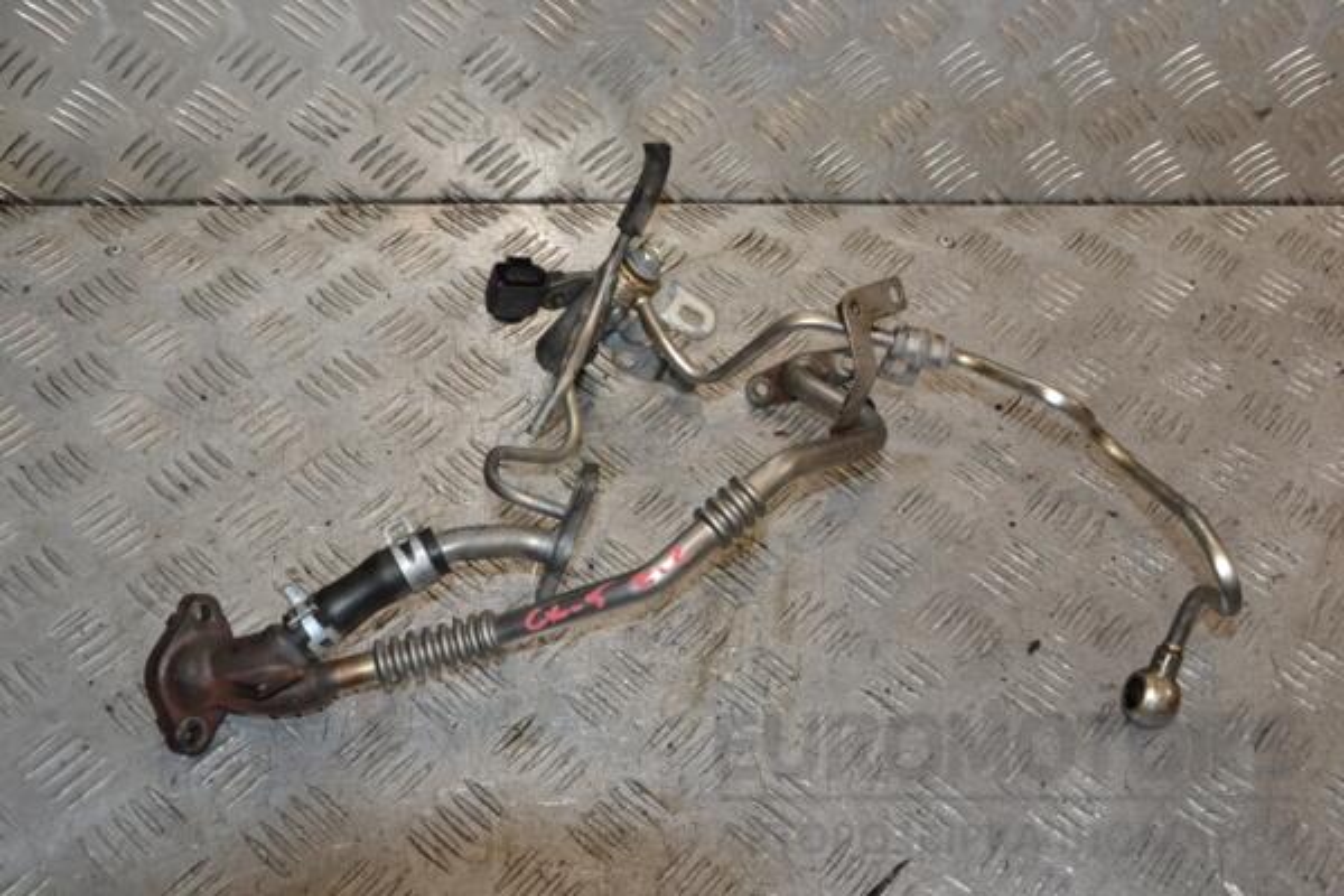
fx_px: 1568
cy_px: 448
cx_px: 672
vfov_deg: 31.9
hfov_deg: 46.4
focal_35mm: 42
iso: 800
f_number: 7.1
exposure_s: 1/200
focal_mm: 28
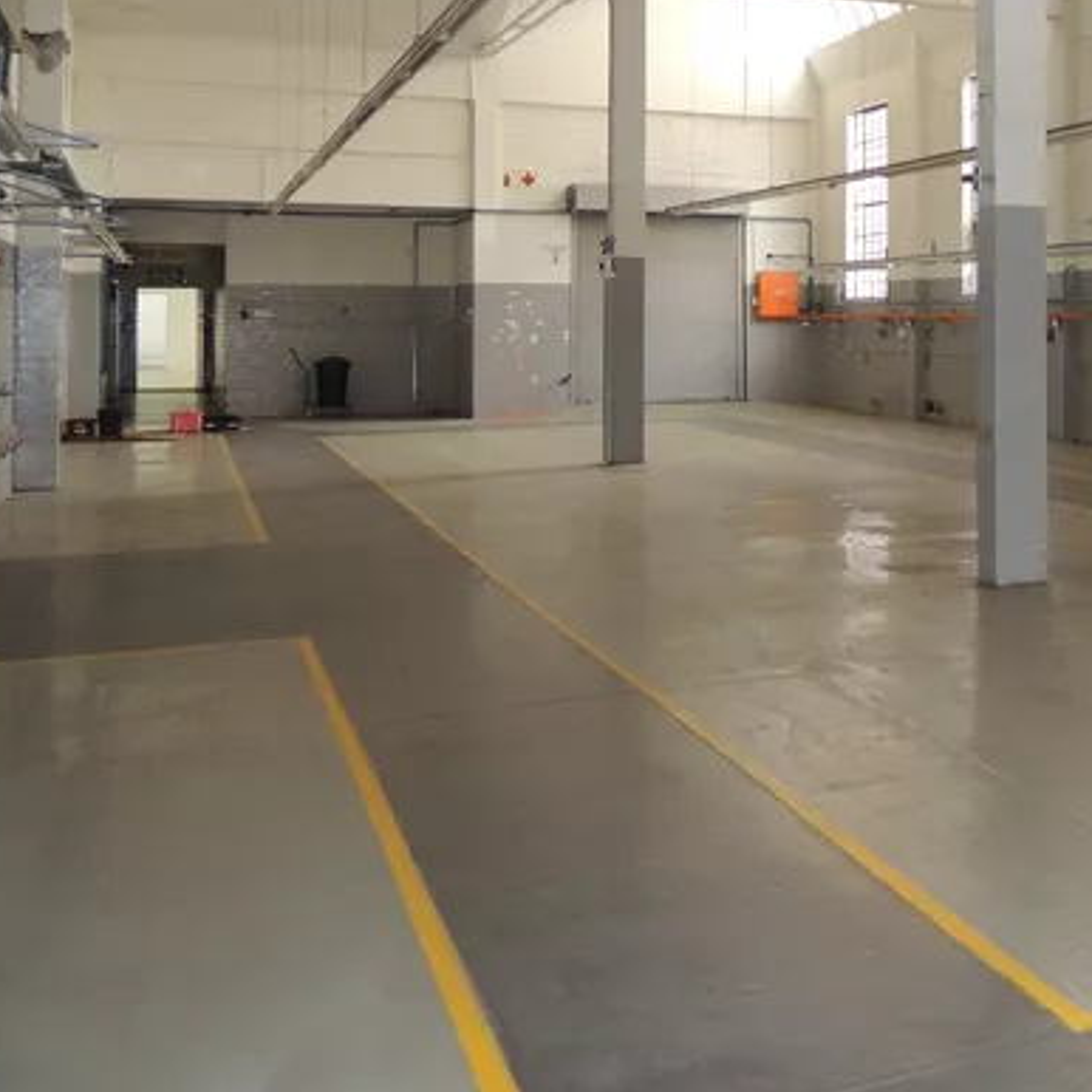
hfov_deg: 34.8
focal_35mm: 44
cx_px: 1092
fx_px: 1570
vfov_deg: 37.4
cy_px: 269
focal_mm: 4.3
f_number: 3
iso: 360
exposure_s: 1/40
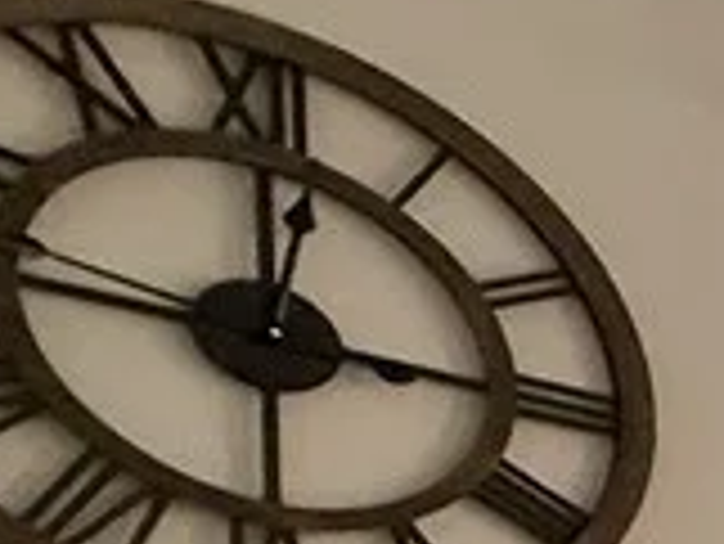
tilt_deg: -0.7
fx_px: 1863
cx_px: 2208
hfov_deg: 11.3
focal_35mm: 89
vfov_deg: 14.0
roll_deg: -0.6
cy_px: 1084
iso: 250
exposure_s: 1/60
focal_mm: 2.22
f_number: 2.2
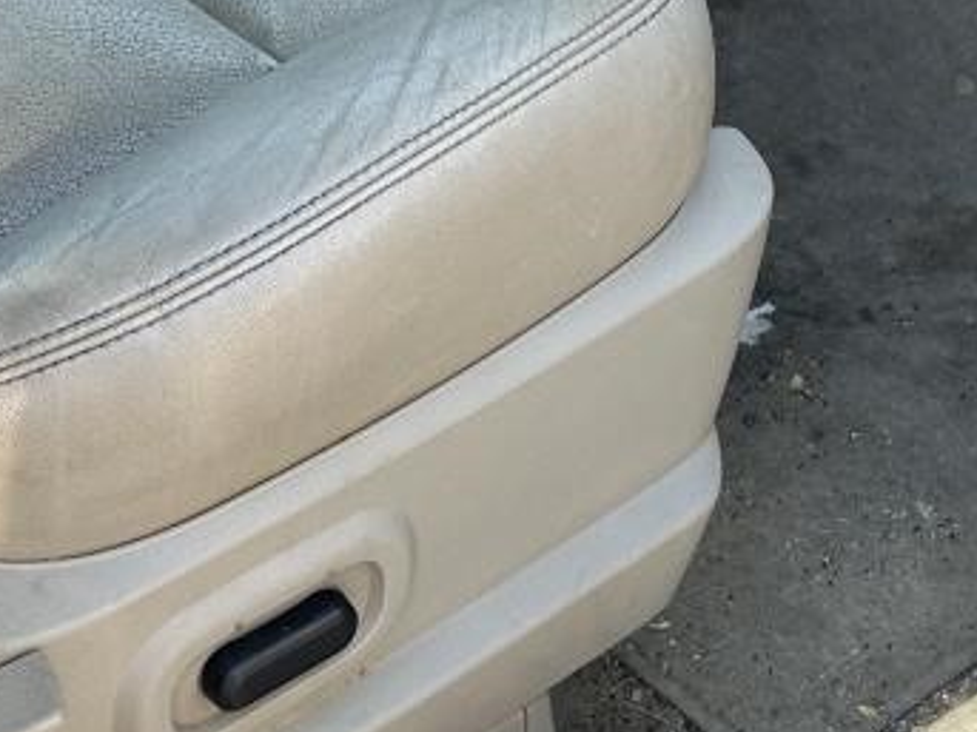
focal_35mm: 97
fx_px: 2737
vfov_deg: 15.0
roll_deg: -4.0
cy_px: -9
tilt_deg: -32.4
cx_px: 481
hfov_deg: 20.2
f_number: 1.5
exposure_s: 1/205
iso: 40
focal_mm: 5.7
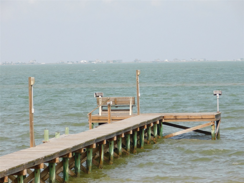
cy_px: 92
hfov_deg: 7.4
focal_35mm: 266
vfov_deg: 5.6
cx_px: 122
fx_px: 1875
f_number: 5.7
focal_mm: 47.2
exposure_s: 1/500
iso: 125
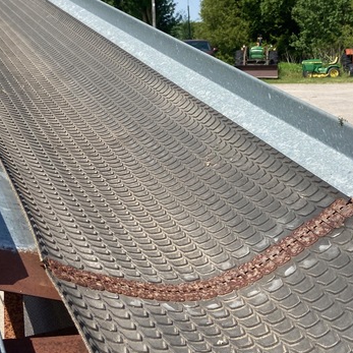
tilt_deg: -11.0
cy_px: 126
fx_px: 611
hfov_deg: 32.2
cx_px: 172
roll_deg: +4.1
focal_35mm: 53
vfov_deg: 32.0
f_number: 1.8
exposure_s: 1/3125
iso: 32
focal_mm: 4.25
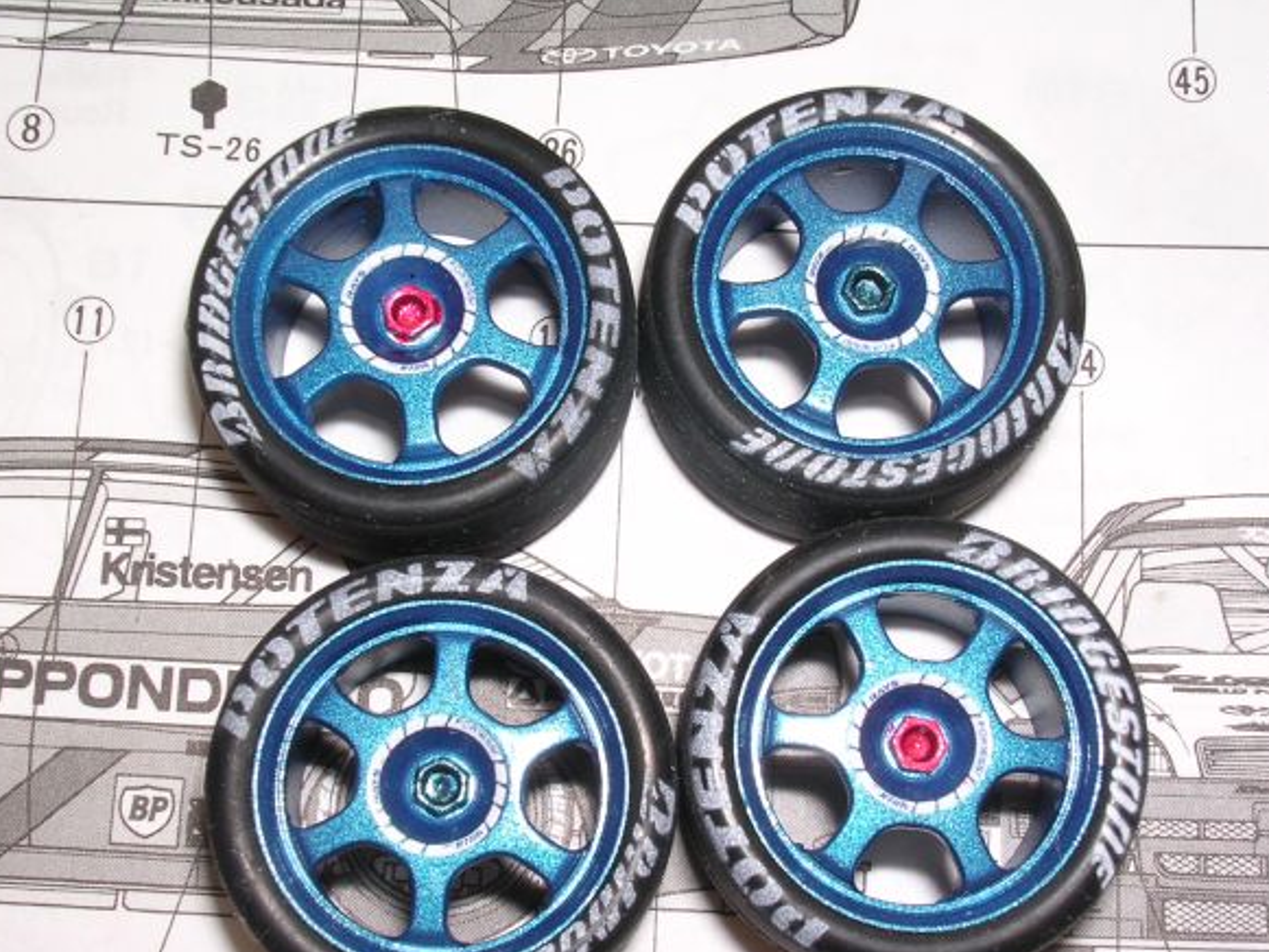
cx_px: 638
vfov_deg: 27.0
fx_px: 1980
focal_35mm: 54
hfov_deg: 35.5
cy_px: 522
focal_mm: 7.5
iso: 100
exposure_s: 1/60.1
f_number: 6.2
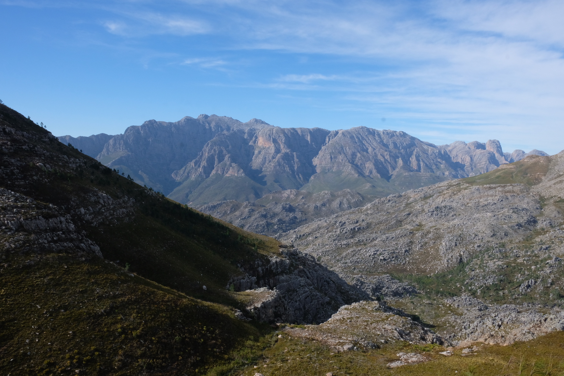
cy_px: 188
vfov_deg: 47.9
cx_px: 282
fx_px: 423
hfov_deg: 67.4
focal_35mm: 27
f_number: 20
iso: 800
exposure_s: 1/180
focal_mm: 18
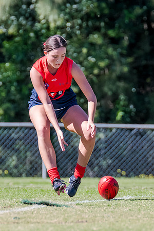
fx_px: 7285
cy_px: 105
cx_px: 93
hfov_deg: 1.2
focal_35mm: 1135
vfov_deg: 1.8
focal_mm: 420
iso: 800
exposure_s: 1/1600
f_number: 5.6
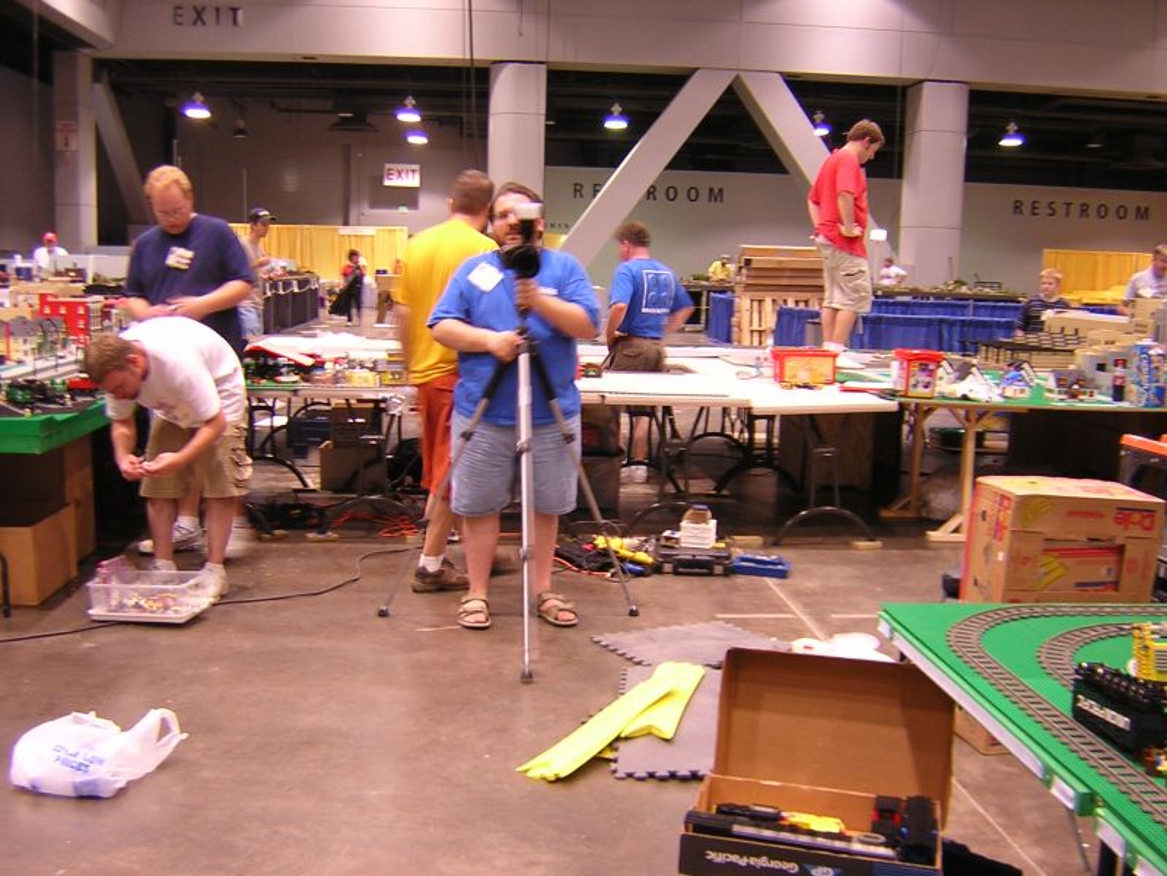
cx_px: 584
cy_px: 438
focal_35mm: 36
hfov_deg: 51.4
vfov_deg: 39.7
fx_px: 1214
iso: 100
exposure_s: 1/4.7
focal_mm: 4.7
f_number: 2.6
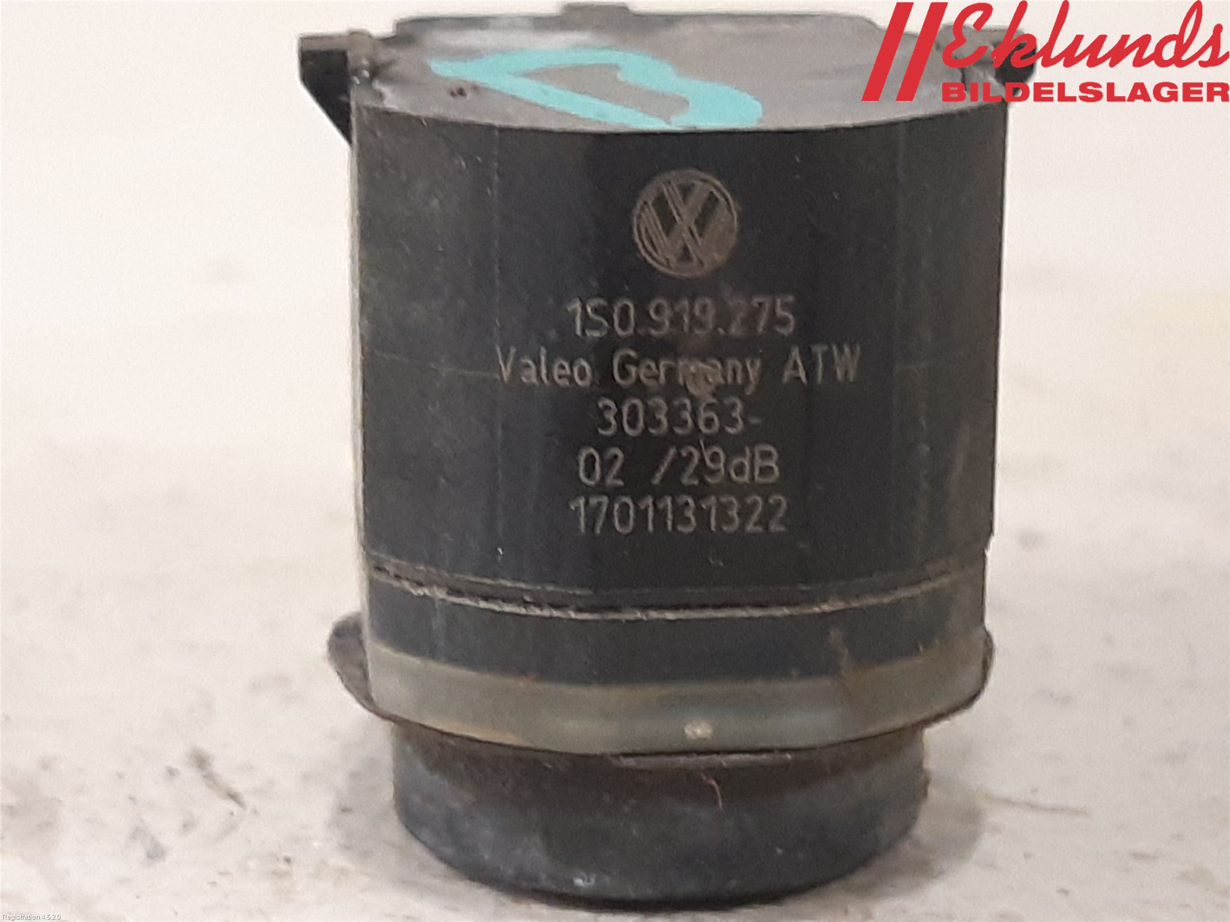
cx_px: 615
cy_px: 461
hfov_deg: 67.3
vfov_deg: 53.1
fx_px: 924
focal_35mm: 26
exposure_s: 1/33
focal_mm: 3.93
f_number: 1.7
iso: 250
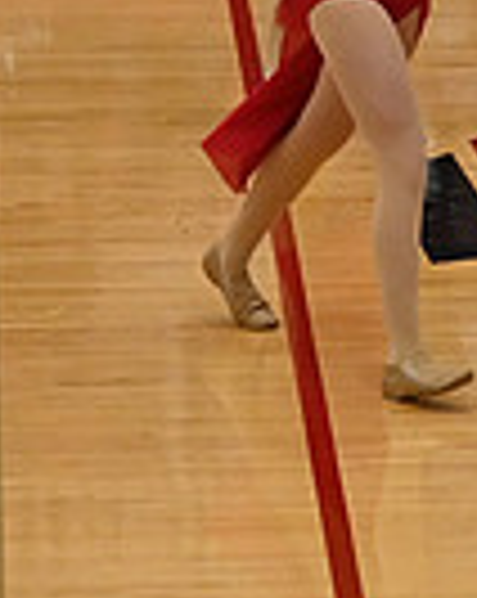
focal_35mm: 431
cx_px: 1256
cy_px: -119
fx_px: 7623
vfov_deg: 4.5
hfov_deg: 3.5
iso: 5000
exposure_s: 1/400
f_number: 4
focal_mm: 70
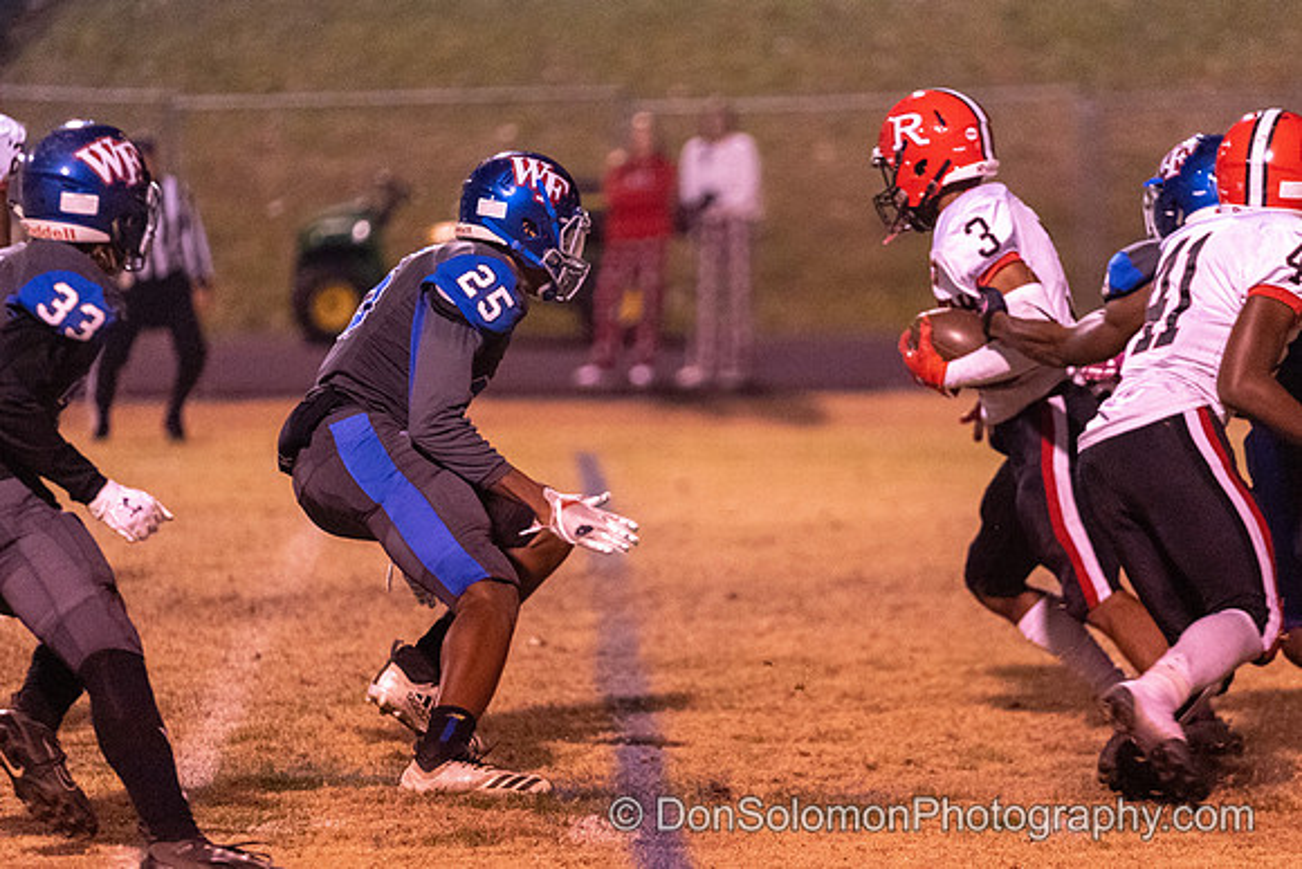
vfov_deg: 5.6
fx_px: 8929
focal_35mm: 247
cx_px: 695
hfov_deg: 8.3
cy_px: 427
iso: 10000
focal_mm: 200
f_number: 2.8
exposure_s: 1/800
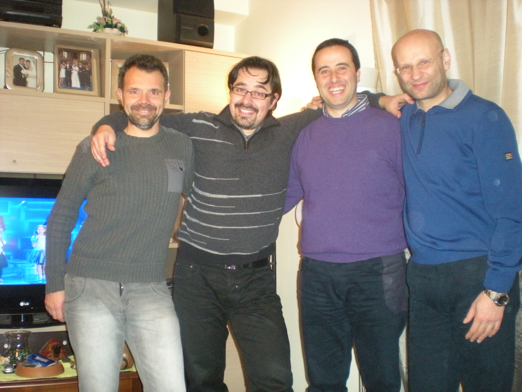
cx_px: 261
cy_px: 196
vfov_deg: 37.7
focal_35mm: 38
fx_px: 573
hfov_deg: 49.0
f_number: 3.1
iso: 531
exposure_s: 1/60
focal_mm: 6.3
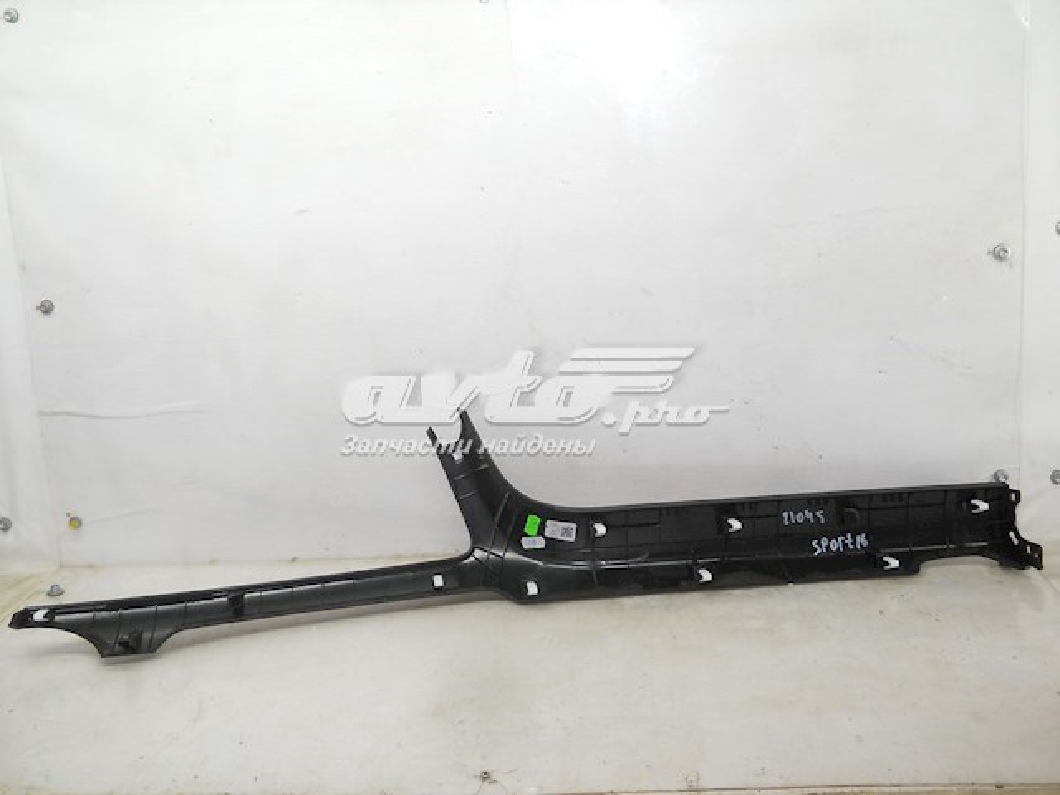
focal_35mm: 41
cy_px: 398
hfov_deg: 45.8
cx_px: 530
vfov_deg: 35.1
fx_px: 1255
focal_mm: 6.72
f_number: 3.1
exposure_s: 1/30
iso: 80
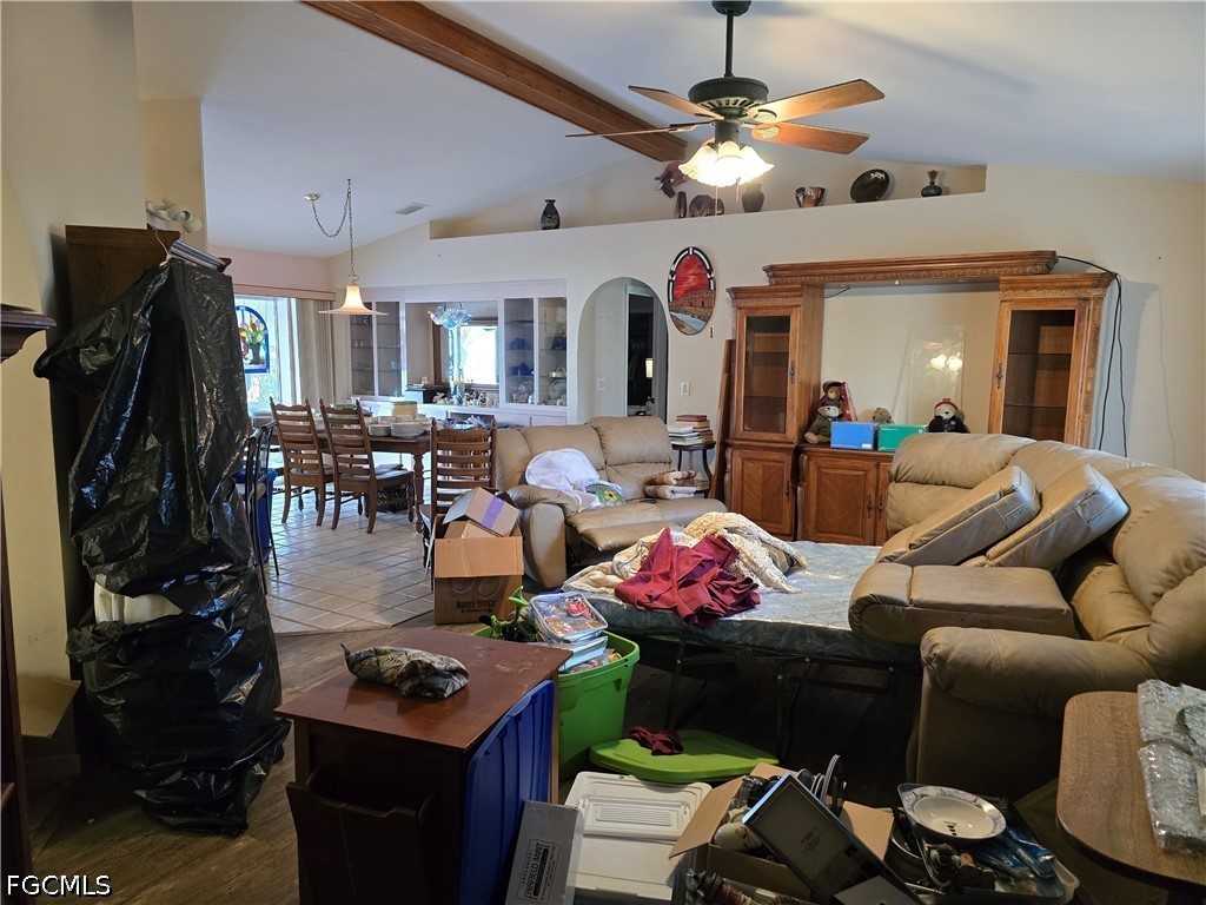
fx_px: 801
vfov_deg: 58.9
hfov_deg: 73.9
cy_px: 452
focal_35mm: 23
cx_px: 603
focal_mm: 6.3
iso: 800
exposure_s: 1/120
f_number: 1.7
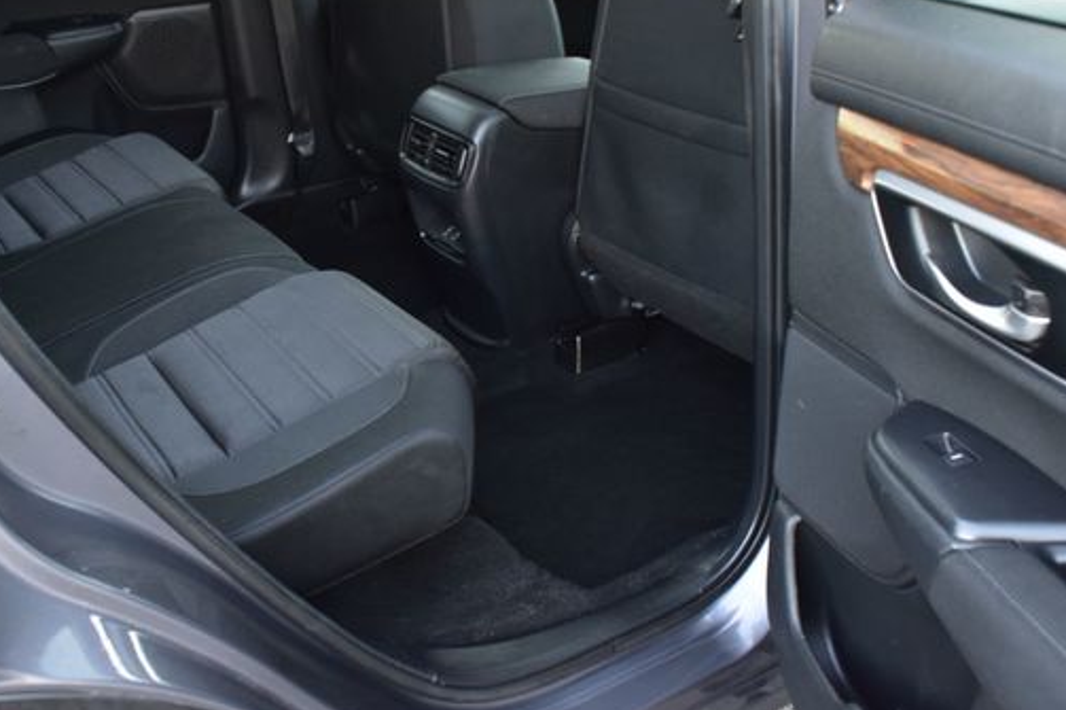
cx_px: 496
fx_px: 1243
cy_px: 290
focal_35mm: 42
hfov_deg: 46.4
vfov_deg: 31.8
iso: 800
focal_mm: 22
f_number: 6.3
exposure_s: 1/15
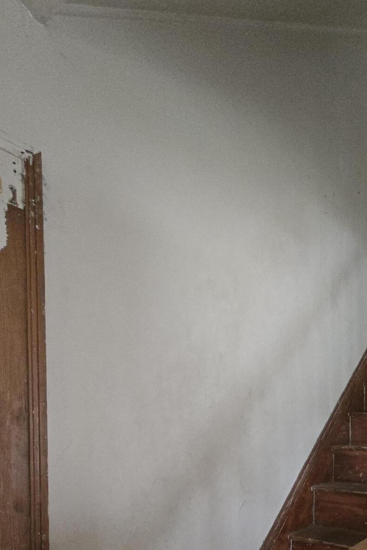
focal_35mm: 23
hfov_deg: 48.8
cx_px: 335
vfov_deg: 69.0
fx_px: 352
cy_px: 437
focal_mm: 2.2
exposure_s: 1/60
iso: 1000
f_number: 2.2
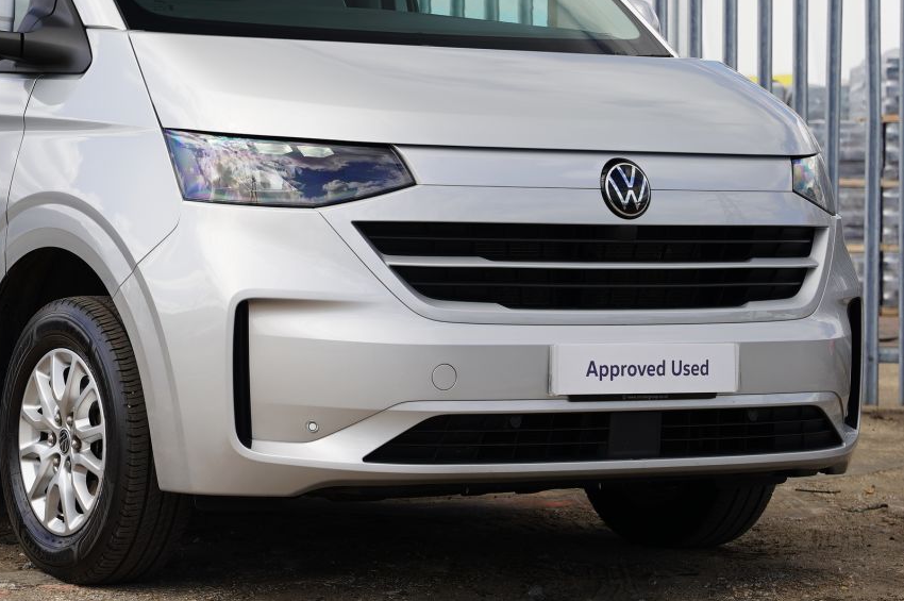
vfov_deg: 11.9
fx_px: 2873
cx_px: 239
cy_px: 164
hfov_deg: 17.8
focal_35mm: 115
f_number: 5
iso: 100
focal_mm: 60.8
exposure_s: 1/250
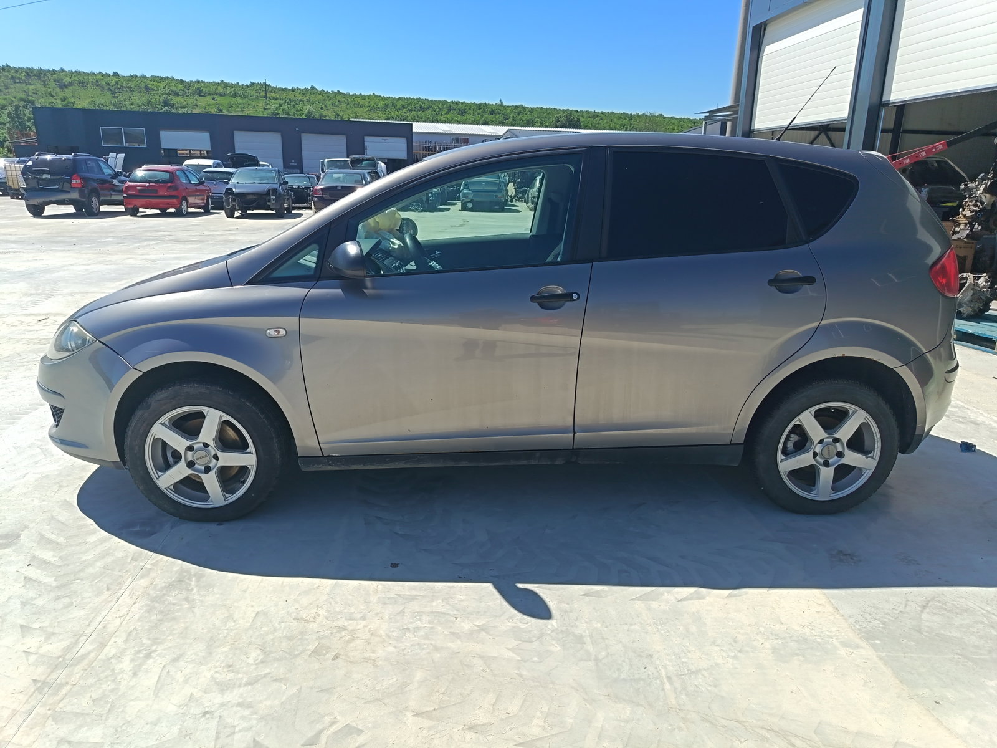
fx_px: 691
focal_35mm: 24
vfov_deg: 56.8
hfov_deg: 71.6
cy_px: 374
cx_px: 498
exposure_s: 1/624
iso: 101
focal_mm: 5.25
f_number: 1.75
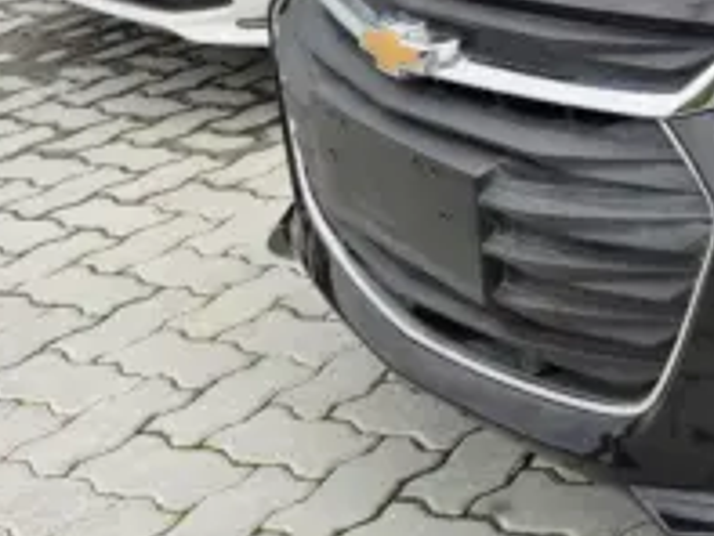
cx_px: 1018
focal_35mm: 70
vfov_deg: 19.9
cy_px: -80
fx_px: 1445
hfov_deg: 23.3
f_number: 1.8
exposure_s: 1/1012
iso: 25
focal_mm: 5.4
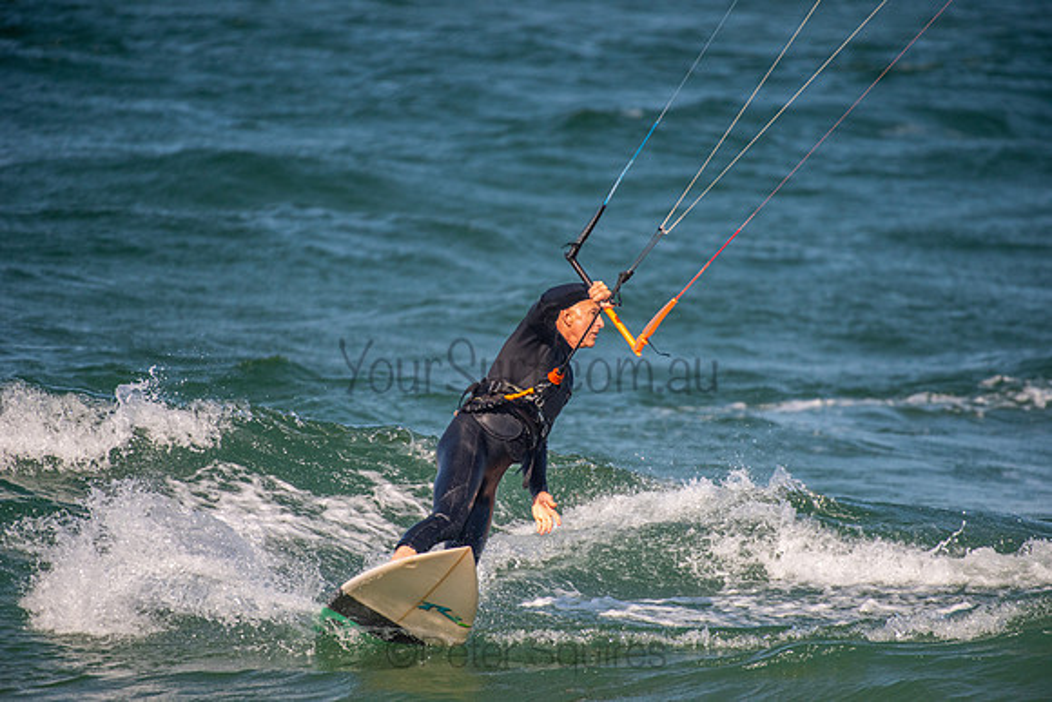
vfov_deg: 2.8
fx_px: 14614
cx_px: 526
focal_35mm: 500
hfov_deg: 4.1
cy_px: 351
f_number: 5.6
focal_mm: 500
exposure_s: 1/1250
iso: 640
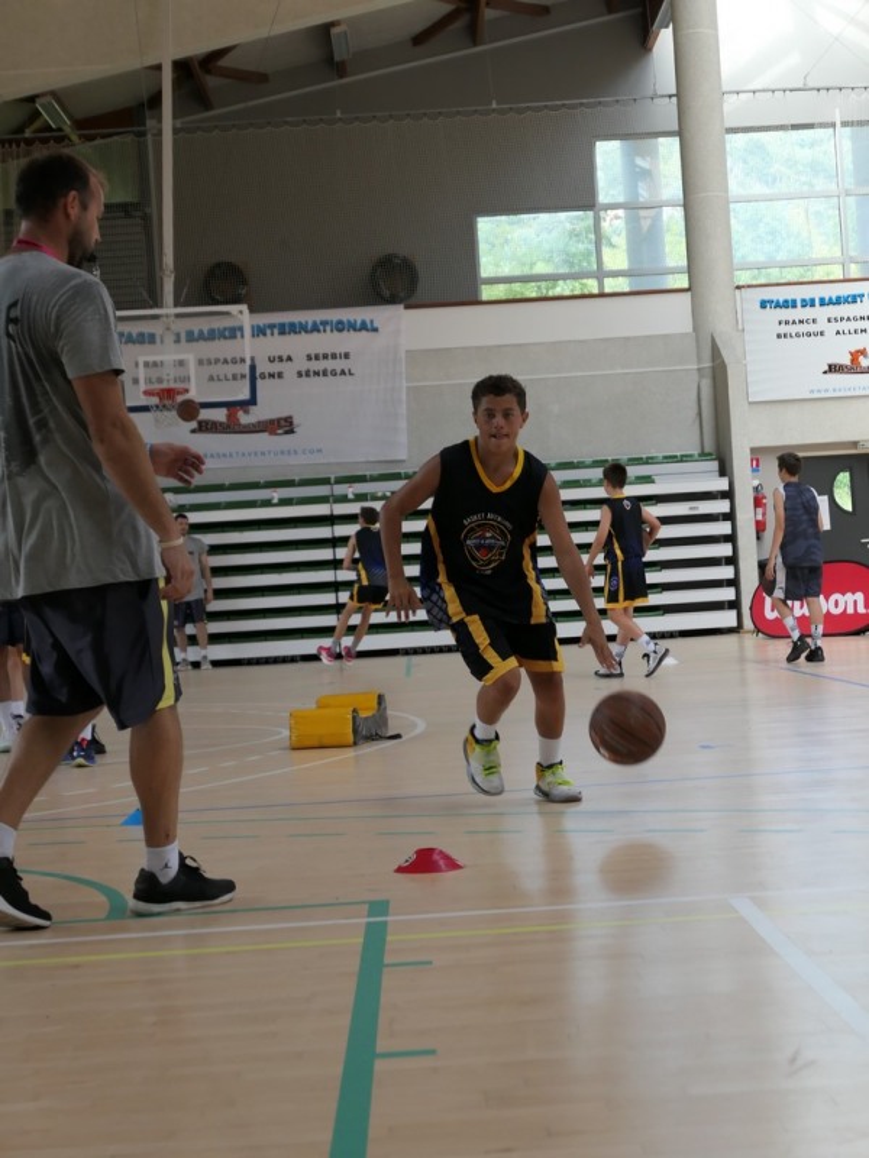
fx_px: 2410
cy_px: 579
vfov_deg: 27.0
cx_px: 434
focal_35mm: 72
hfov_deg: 20.4
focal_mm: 24.2
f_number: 2.8
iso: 640
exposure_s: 1/500
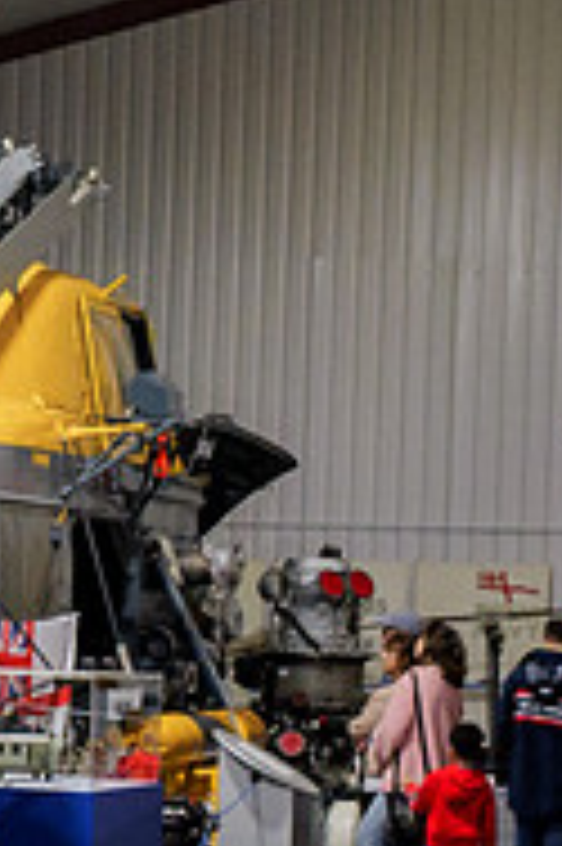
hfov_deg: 8.9
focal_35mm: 143
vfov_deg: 14.3
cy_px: 645
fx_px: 3355
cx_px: -662
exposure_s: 1/60
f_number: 3.3
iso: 2000
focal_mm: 20
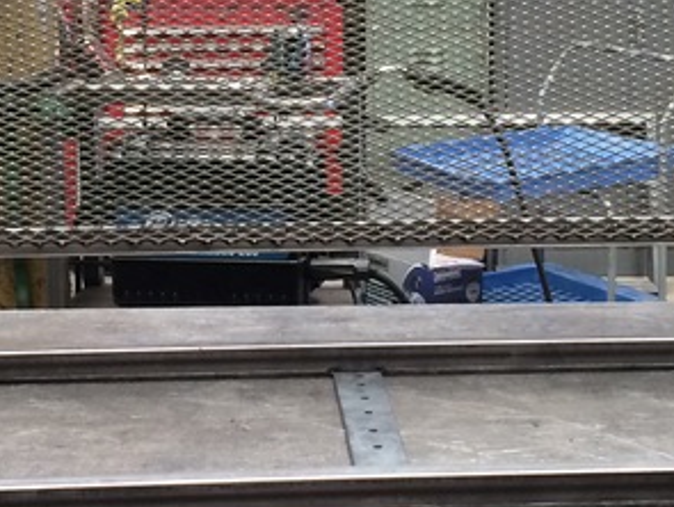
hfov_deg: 18.9
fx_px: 2027
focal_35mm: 104
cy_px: 144
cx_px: 306
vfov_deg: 14.2
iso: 50
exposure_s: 1/30
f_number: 2.2
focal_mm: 4.12
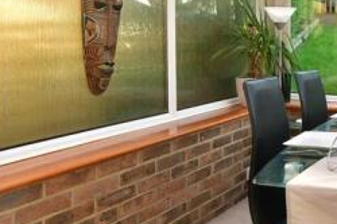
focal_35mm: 42
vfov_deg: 30.9
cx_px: 368
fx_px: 393
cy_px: 40
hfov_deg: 38.6
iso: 400
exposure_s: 1/80
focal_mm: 11
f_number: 7.1
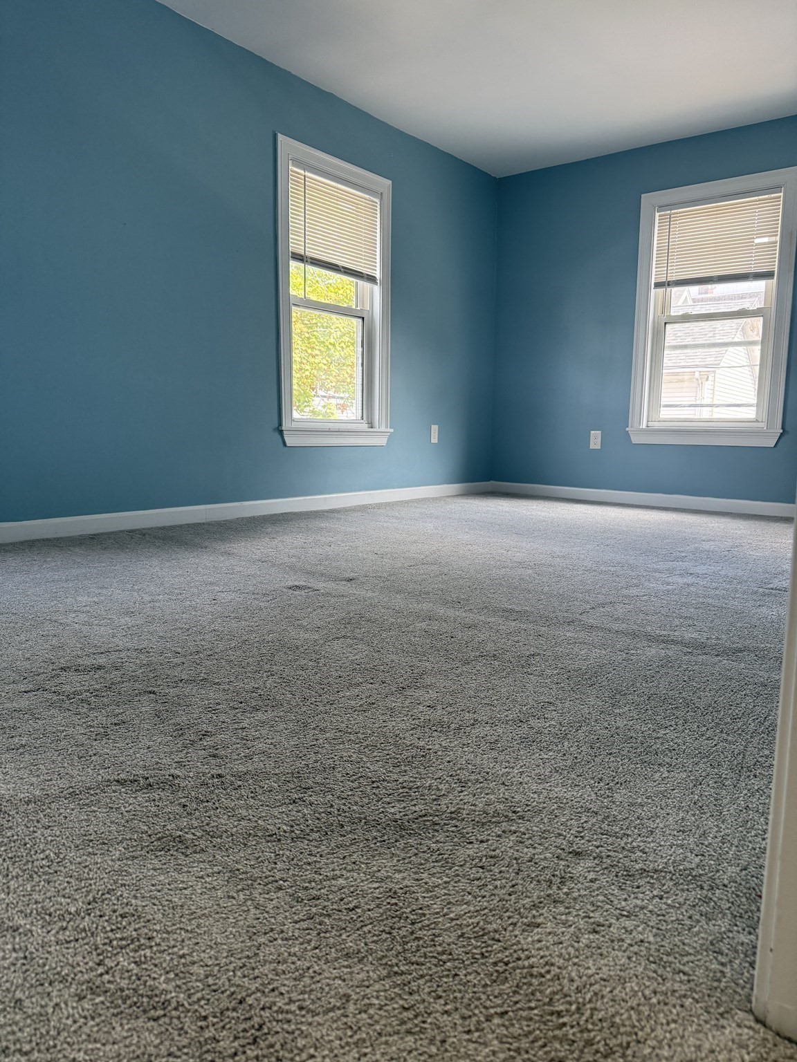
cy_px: 531
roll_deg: -2.6
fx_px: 737
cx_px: 398
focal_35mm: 24
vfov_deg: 71.6
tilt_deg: -6.7
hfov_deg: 56.8
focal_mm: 6.76
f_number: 1.78
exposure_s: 1/237
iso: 200
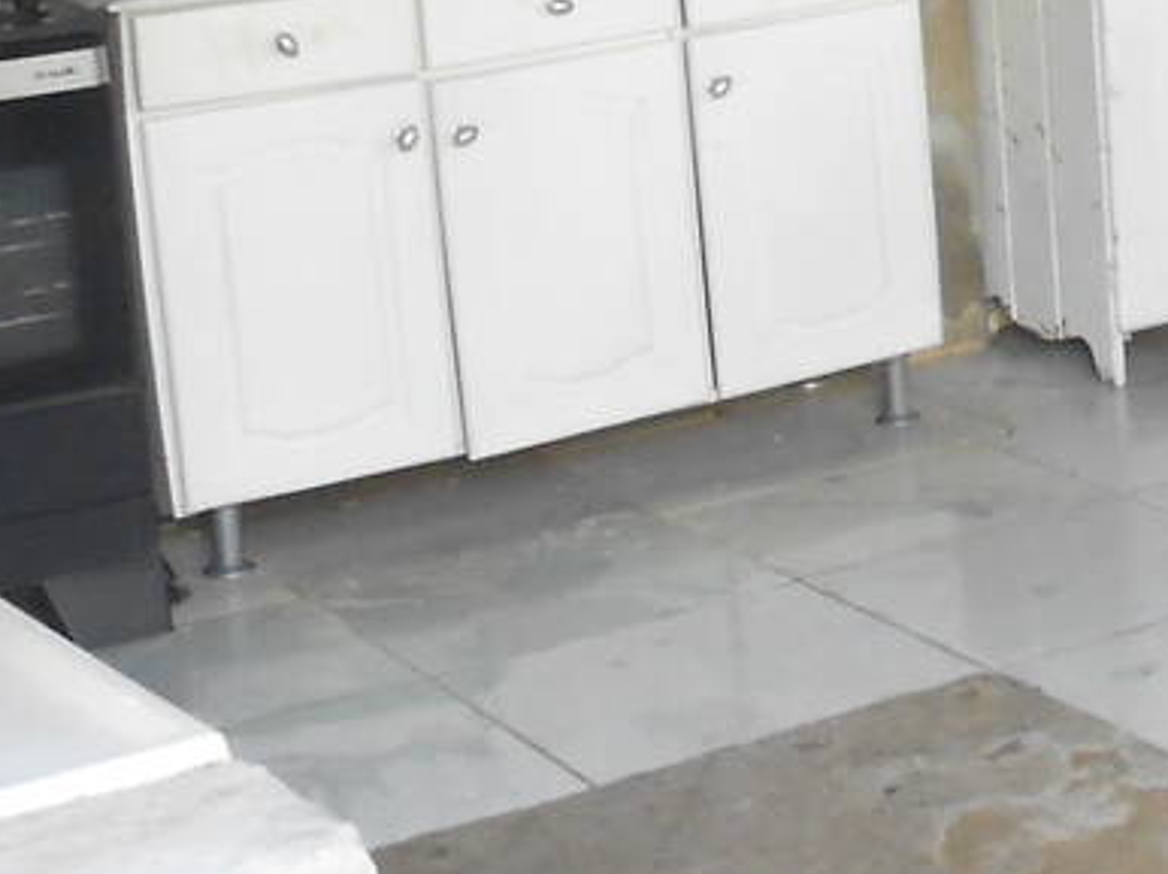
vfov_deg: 14.8
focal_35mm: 97
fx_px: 3271
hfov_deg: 18.9
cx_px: 1477
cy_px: -139
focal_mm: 4.6
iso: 200
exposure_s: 1/30
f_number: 3.2
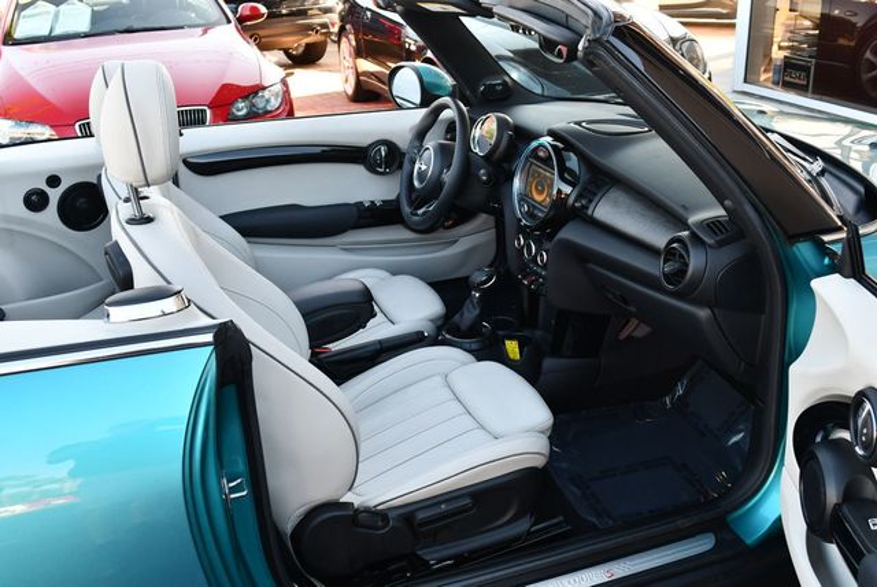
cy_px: 294
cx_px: 438
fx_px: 878
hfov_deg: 53.1
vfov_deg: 36.9
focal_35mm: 36
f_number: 4.5
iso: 400
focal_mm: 18
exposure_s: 1/250
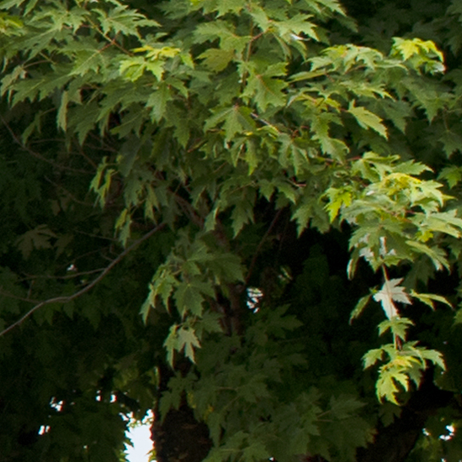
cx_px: -1257
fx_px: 3397
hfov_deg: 6.5
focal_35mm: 225
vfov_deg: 7.7
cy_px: 8
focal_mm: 24
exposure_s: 1/200
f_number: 7.1
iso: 100
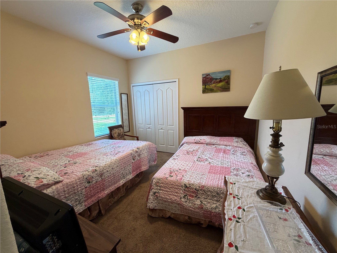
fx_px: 136
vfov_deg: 85.7
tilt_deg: -9.1
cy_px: 126
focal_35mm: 14
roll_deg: +2.0
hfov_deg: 102.1
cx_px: 168
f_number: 2.2
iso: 320
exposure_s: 1/120
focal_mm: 2.22
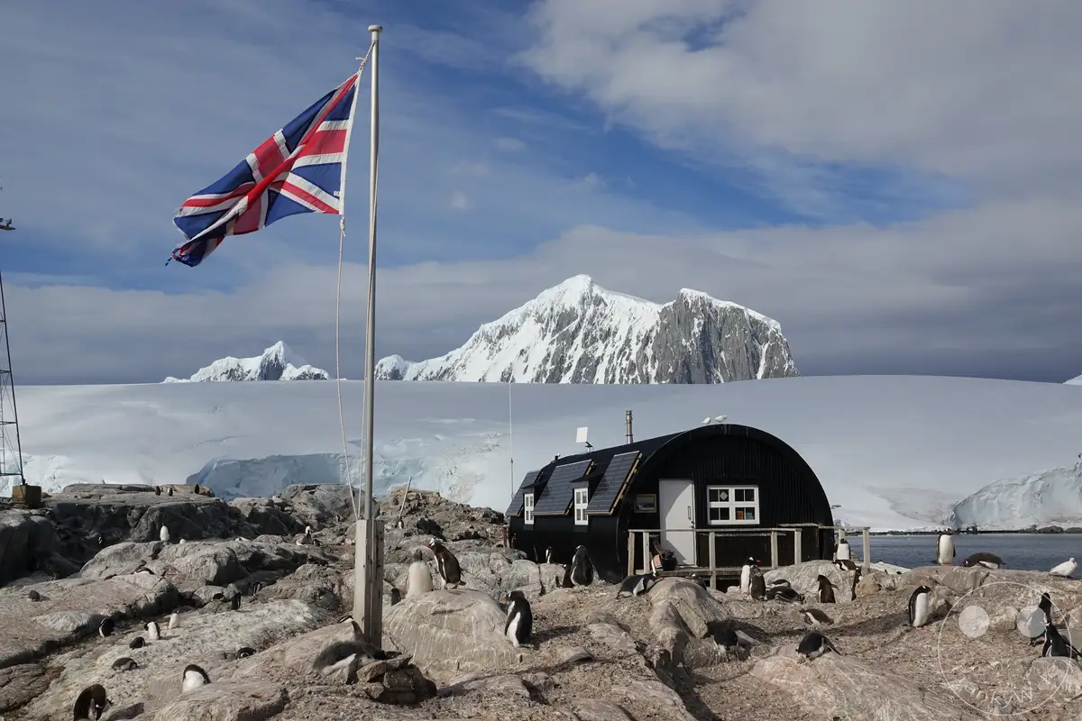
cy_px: 360
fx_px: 1202
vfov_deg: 33.4
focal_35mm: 40
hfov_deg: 48.5
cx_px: 541
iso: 100
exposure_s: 1/1000
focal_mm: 14.65
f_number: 7.1
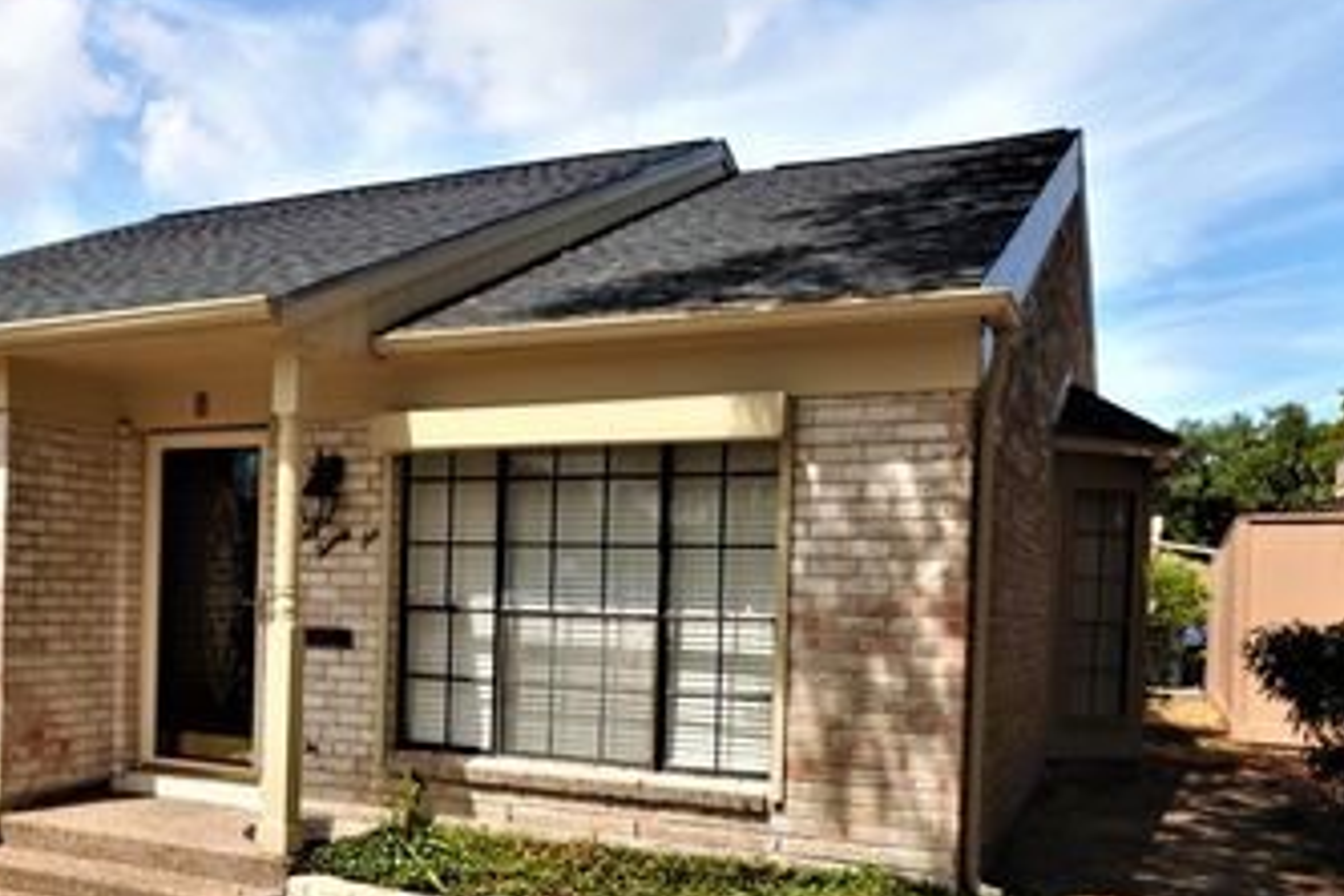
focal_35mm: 36
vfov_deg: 36.4
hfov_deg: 52.1
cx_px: 440
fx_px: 1344
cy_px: 611
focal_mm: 9
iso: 100
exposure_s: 1/1000
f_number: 4.5
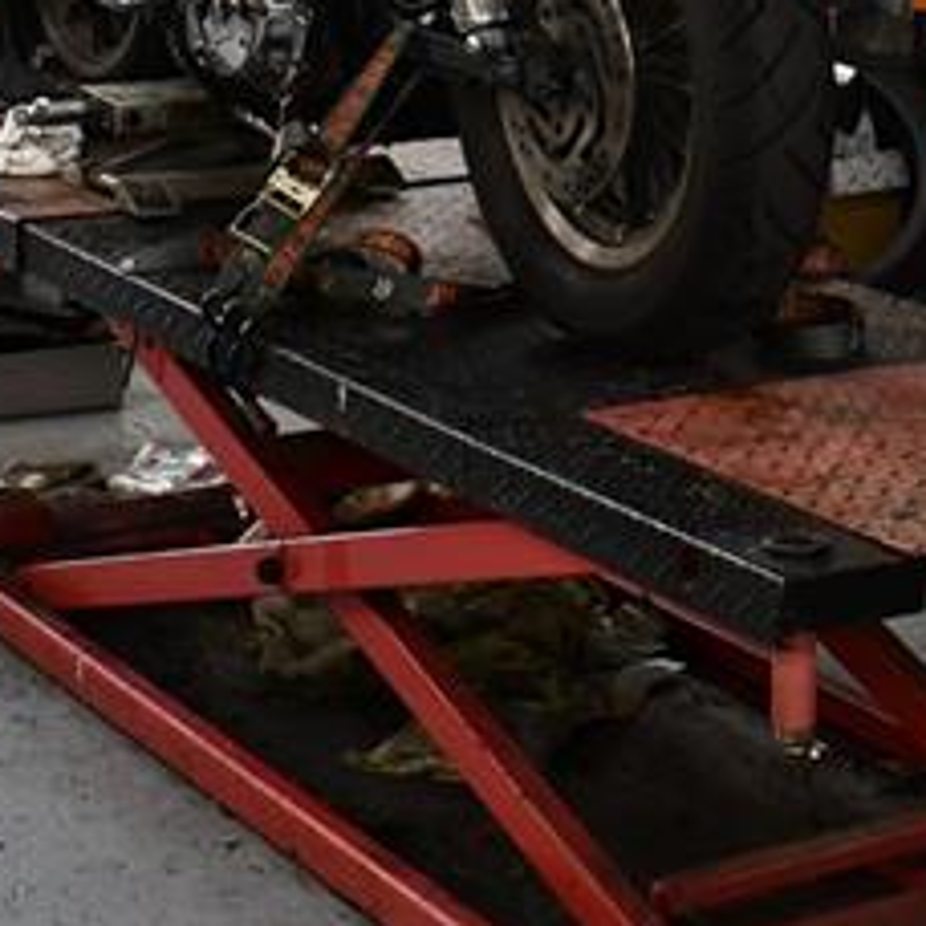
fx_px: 3117
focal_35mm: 103
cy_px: 45
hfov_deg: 16.5
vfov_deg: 16.6
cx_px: 979
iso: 800
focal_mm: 18
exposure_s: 1/125
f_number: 3.5
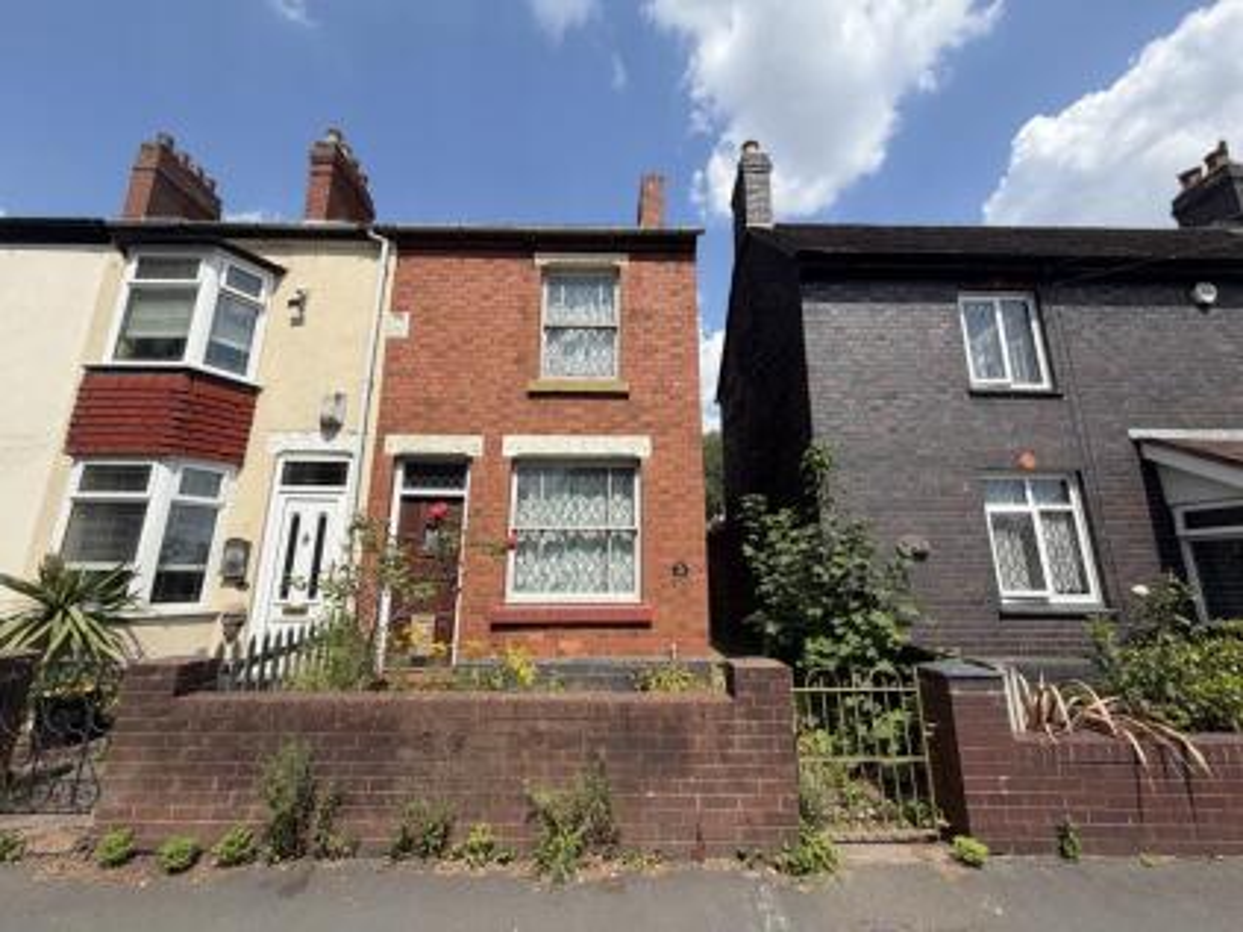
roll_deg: -0.1
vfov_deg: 85.6
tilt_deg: +13.8
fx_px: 503
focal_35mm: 14
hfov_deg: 102.1
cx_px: 622
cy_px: 466
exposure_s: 1/770
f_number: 2.2
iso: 20
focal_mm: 2.22
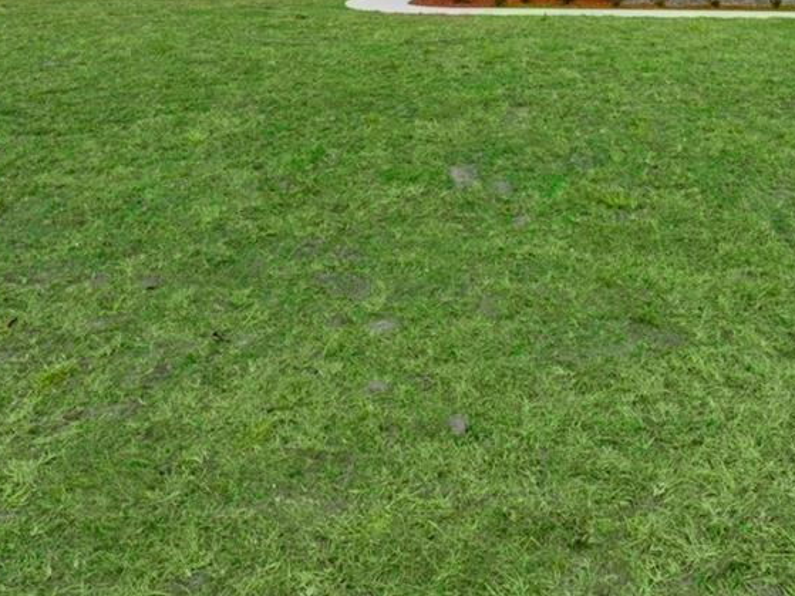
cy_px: -46
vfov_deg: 36.8
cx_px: 506
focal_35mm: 33
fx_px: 758
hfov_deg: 54.6
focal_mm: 12
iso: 100
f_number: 14
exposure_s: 1/250
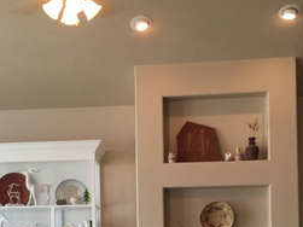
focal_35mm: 74
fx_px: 647
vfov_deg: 19.2
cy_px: 240
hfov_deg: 26.2
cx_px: 95
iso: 25
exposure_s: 1/40
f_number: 2.2
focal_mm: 4.15
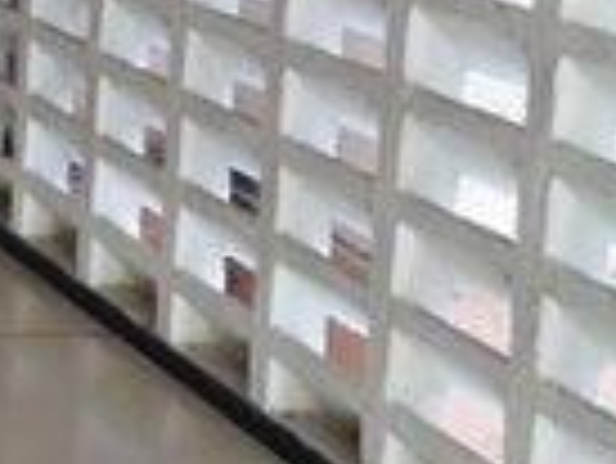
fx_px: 2404
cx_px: -625
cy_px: -230
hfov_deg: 12.7
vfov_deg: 10.6
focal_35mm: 135
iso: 1208
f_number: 1.8
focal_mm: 4.75
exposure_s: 1/22.2
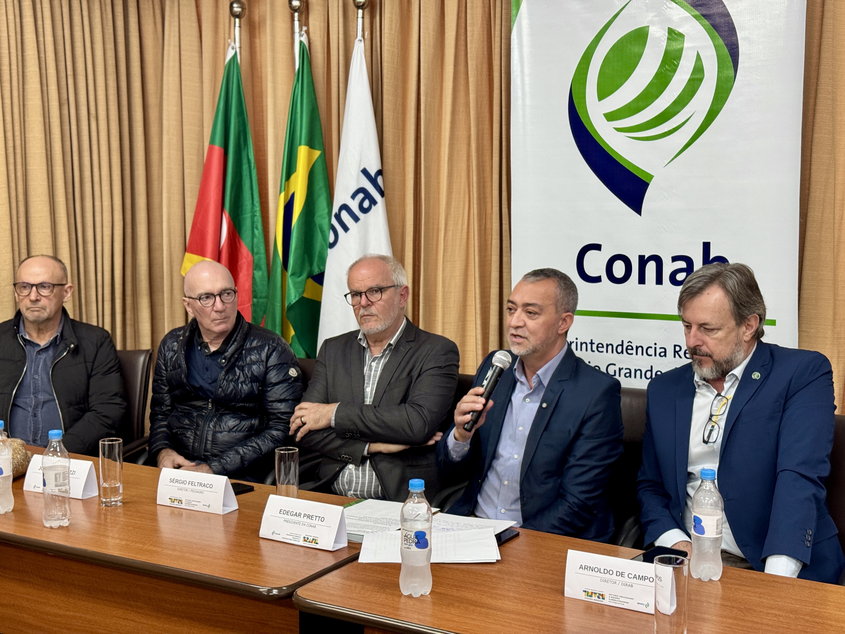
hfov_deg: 39.7
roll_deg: +0.4
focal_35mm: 48
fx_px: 1172
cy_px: 317
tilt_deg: -6.5
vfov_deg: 30.3
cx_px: 422
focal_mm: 6.76
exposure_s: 1/60
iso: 160
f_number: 1.78
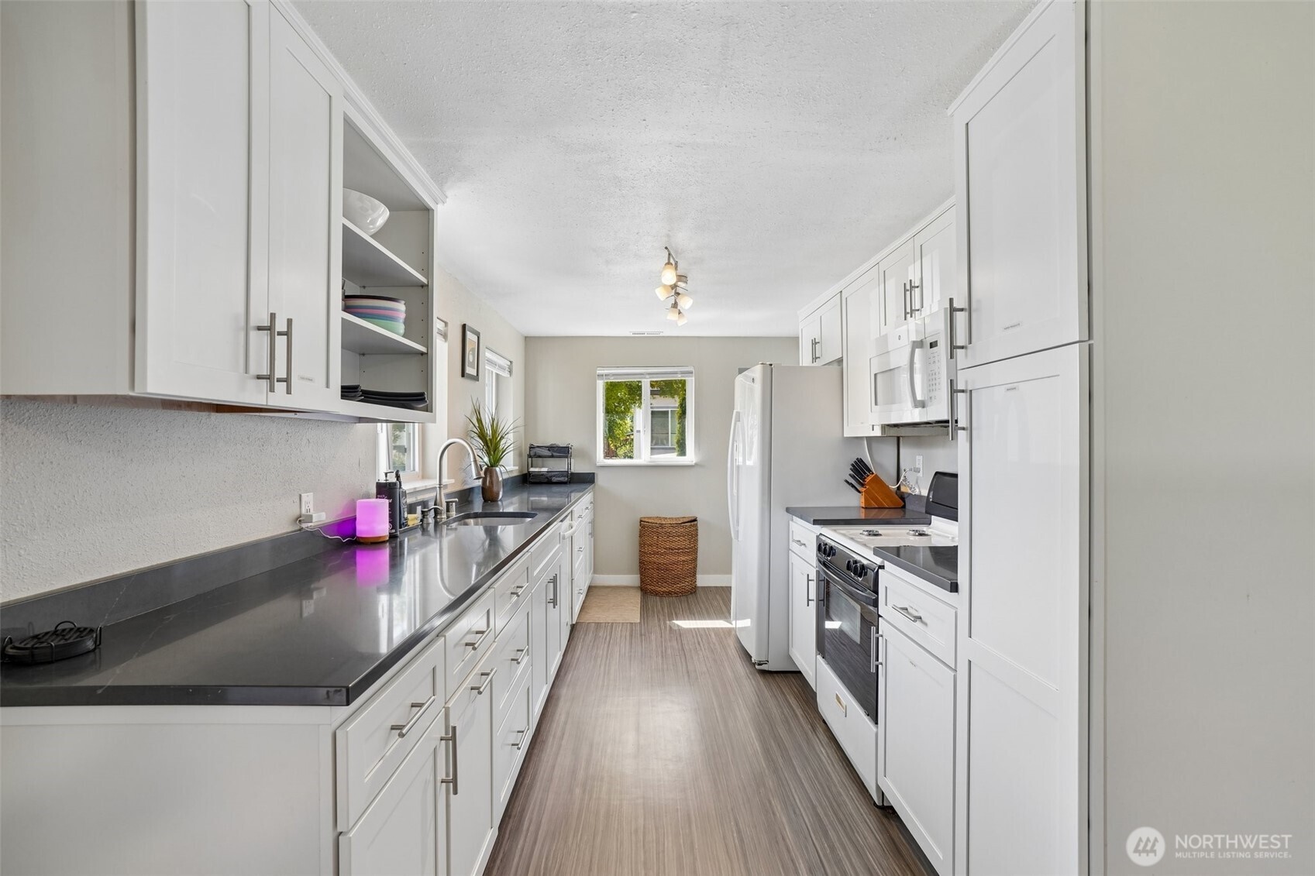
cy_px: 438
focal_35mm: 16
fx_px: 584
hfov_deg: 96.7
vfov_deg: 73.7
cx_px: 658
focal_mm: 16
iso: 400
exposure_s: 1/25
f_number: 8
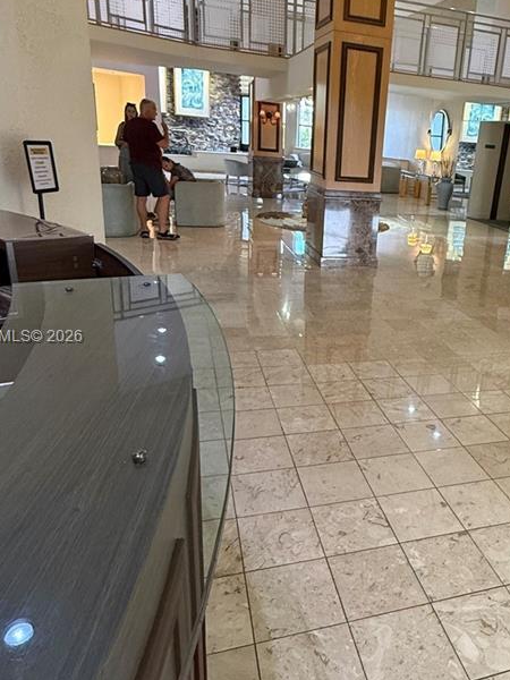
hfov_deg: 47.8
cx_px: 383
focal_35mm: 28
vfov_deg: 63.4
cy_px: 338
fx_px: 550
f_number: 2.2
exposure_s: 1/60
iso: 400
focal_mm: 2.22
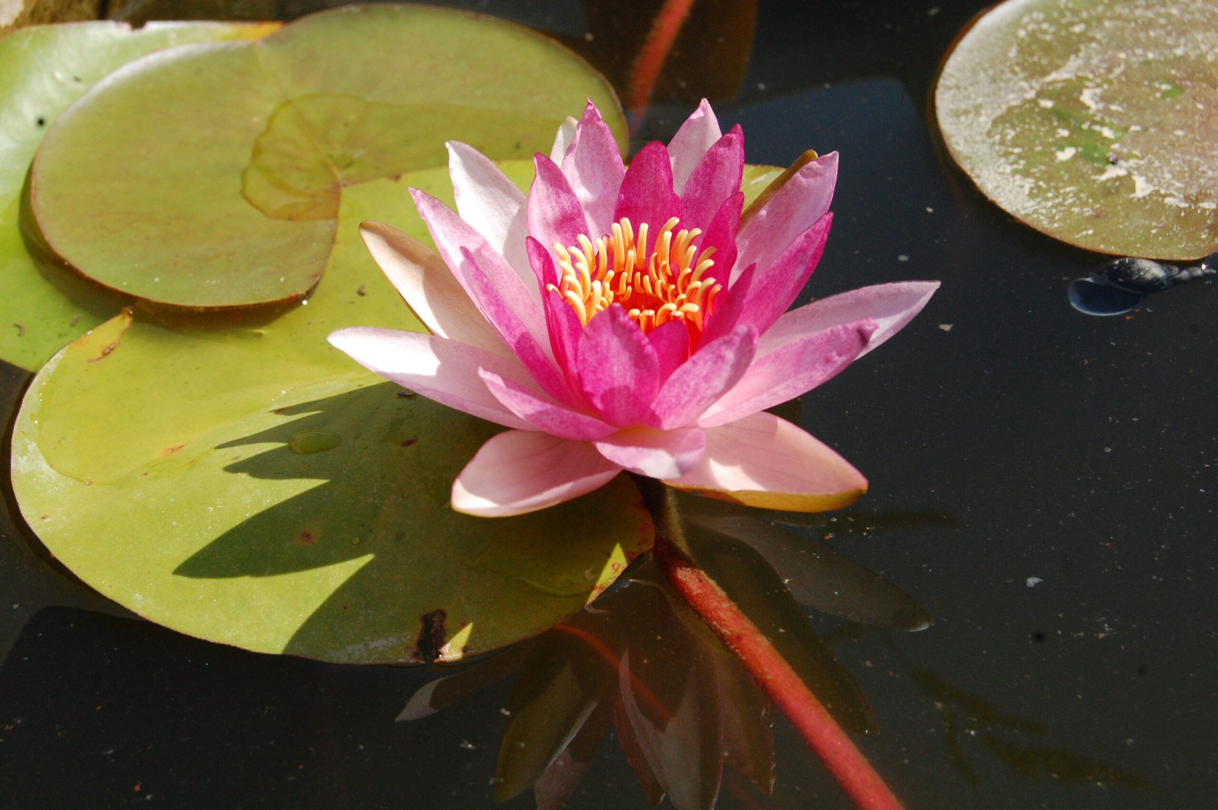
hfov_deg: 29.3
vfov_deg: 19.7
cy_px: 405
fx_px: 2332
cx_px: 609
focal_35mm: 69
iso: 800
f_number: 13
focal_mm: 46
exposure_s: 1/640
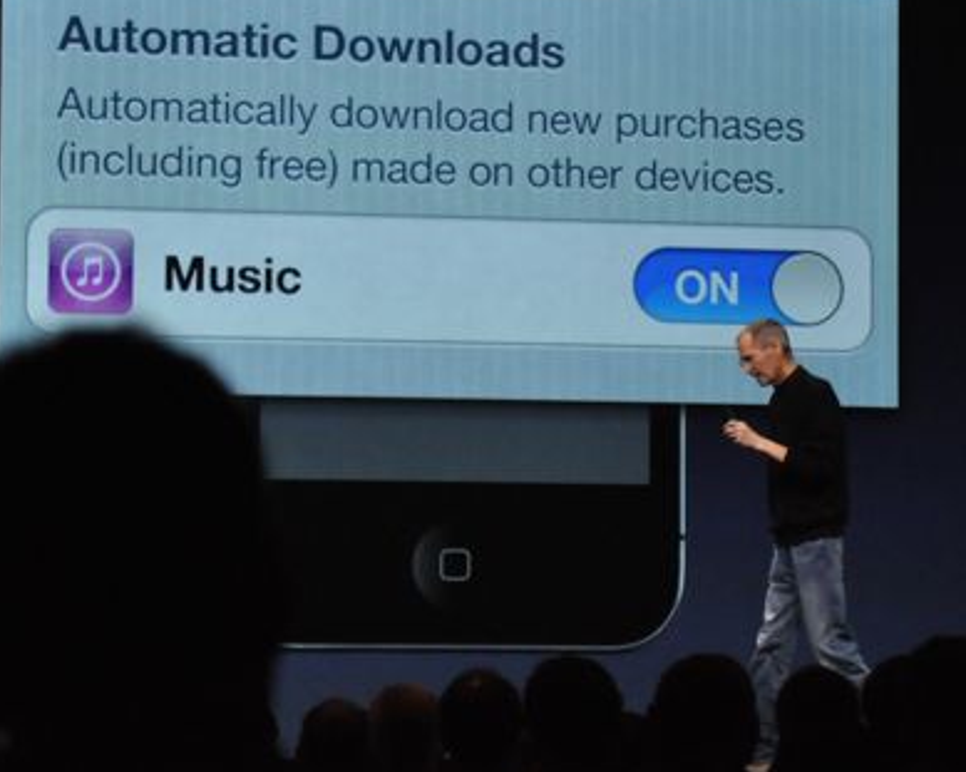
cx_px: 571
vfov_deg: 7.5
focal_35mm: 206
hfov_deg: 9.4
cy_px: 158
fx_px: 5886
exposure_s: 1/160
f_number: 5.3
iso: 1600
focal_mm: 75
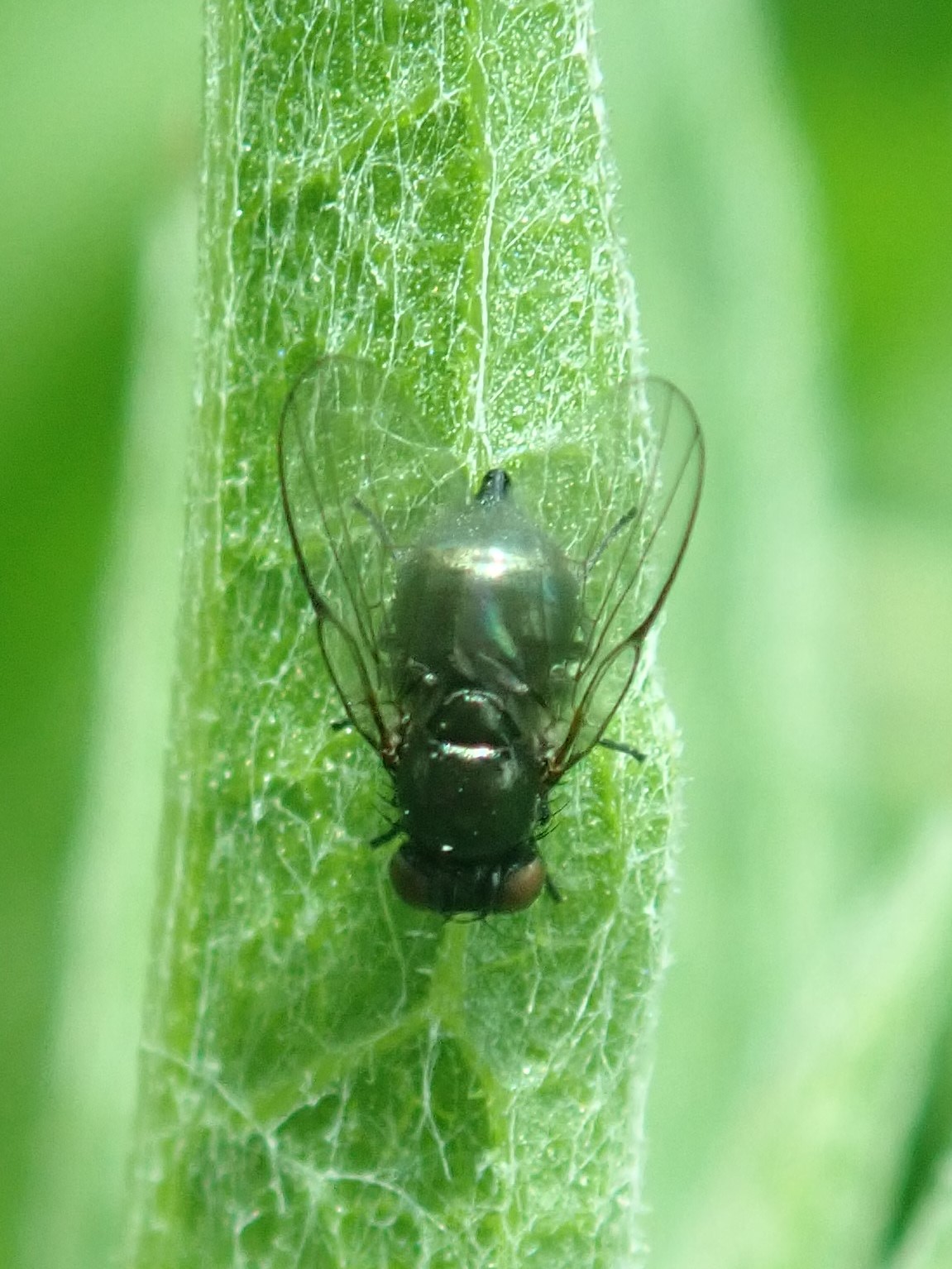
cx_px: 476
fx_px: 3666
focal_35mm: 100
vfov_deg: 19.6
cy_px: 634
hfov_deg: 14.8
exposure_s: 1/400
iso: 320
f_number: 4.9
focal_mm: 18
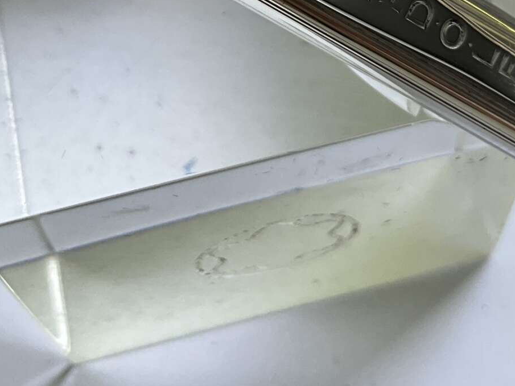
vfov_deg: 17.0
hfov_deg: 23.8
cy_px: -104
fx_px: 1220
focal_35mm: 82
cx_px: 326
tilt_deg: -59.3
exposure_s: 1/122
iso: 16
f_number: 1.8
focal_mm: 3
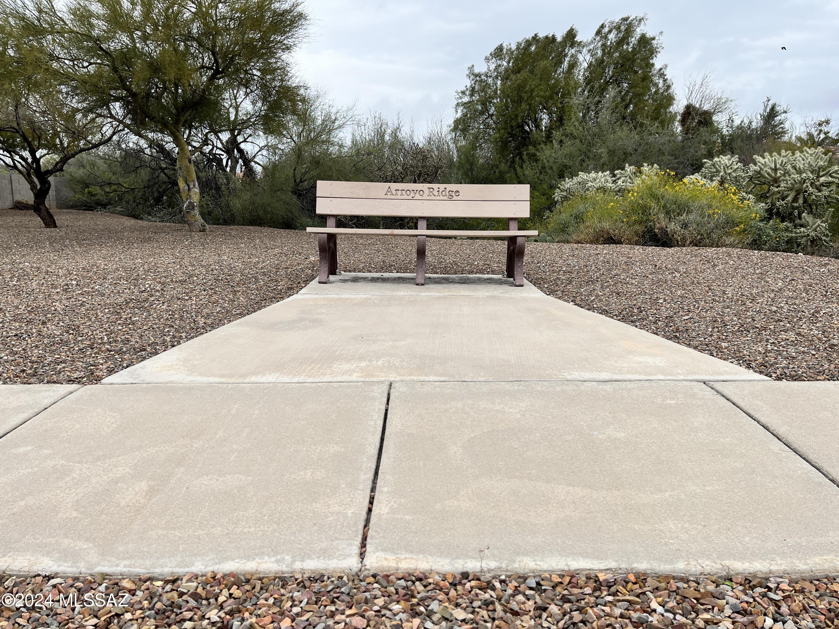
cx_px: 420
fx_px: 630
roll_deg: -0.5
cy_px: 314
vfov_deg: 53.1
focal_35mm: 26
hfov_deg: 67.3
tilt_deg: -13.6
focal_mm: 5.1
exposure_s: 1/1776
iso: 50
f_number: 1.6
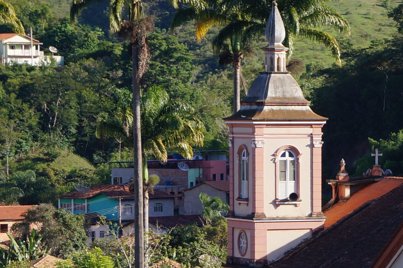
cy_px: 242
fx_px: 2790
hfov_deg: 8.2
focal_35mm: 250
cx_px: 448
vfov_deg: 5.5
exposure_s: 1/125
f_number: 9
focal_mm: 55
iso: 100
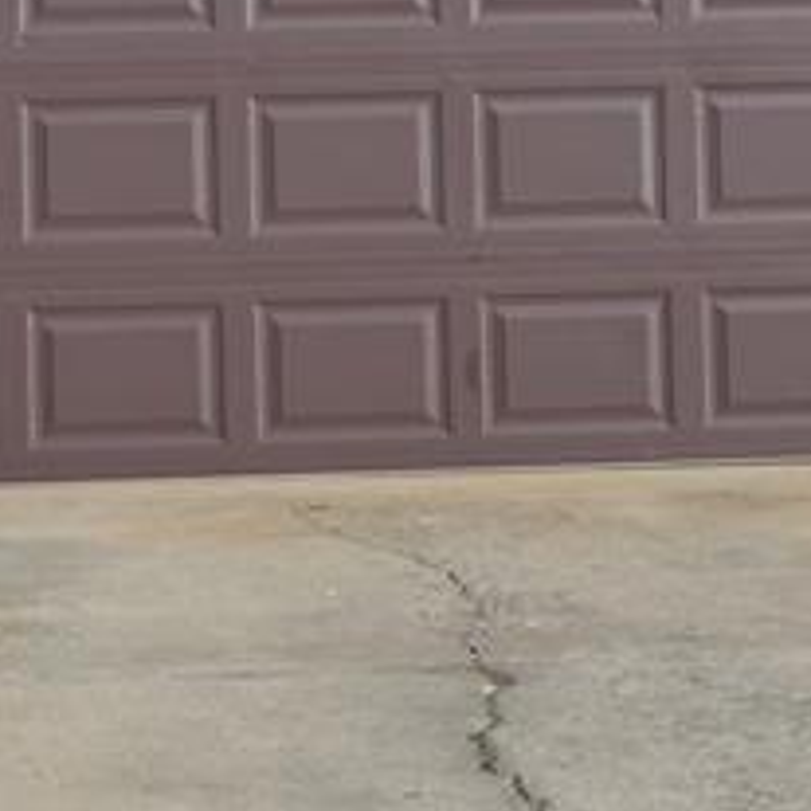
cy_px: -231
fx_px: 5354
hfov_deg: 8.7
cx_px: 276
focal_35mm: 202
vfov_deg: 8.5
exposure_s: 1/250
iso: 100
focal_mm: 32
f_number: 8
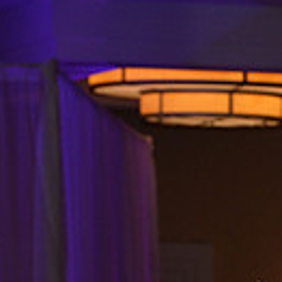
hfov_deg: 3.5
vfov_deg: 3.4
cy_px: 618
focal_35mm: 506
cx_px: 315
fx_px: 4664
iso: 1600
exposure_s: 1/250
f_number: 5
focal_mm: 135
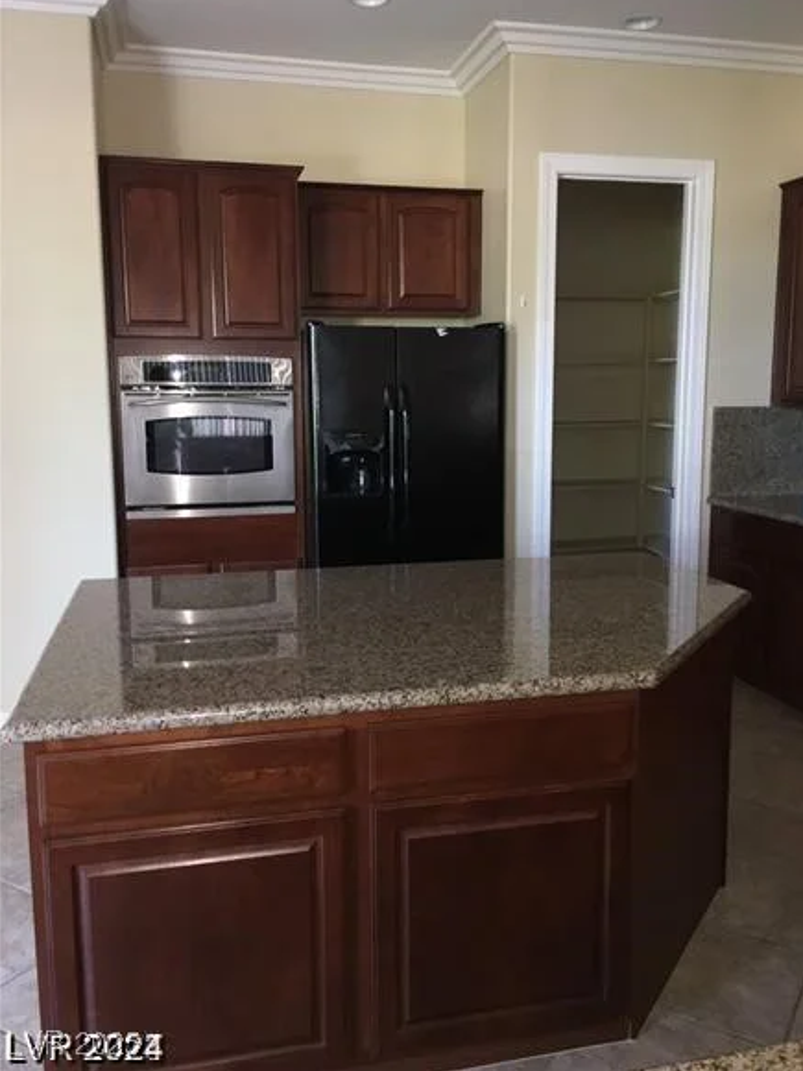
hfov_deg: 46.8
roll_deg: +1.0
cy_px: 521
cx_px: 413
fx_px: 928
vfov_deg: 60.0
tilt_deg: -8.2
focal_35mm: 30
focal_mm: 4.15
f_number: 2.2
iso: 125
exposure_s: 1/16
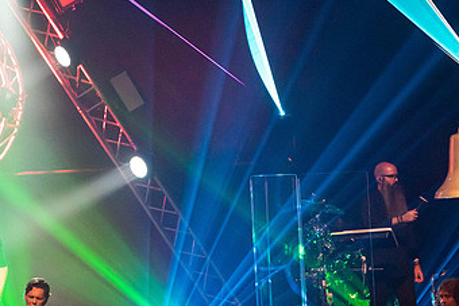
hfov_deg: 6.0
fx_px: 4349
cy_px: 166
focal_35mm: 341
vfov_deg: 4.0
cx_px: 247
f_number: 5.6
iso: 8000
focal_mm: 200
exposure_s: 1/250
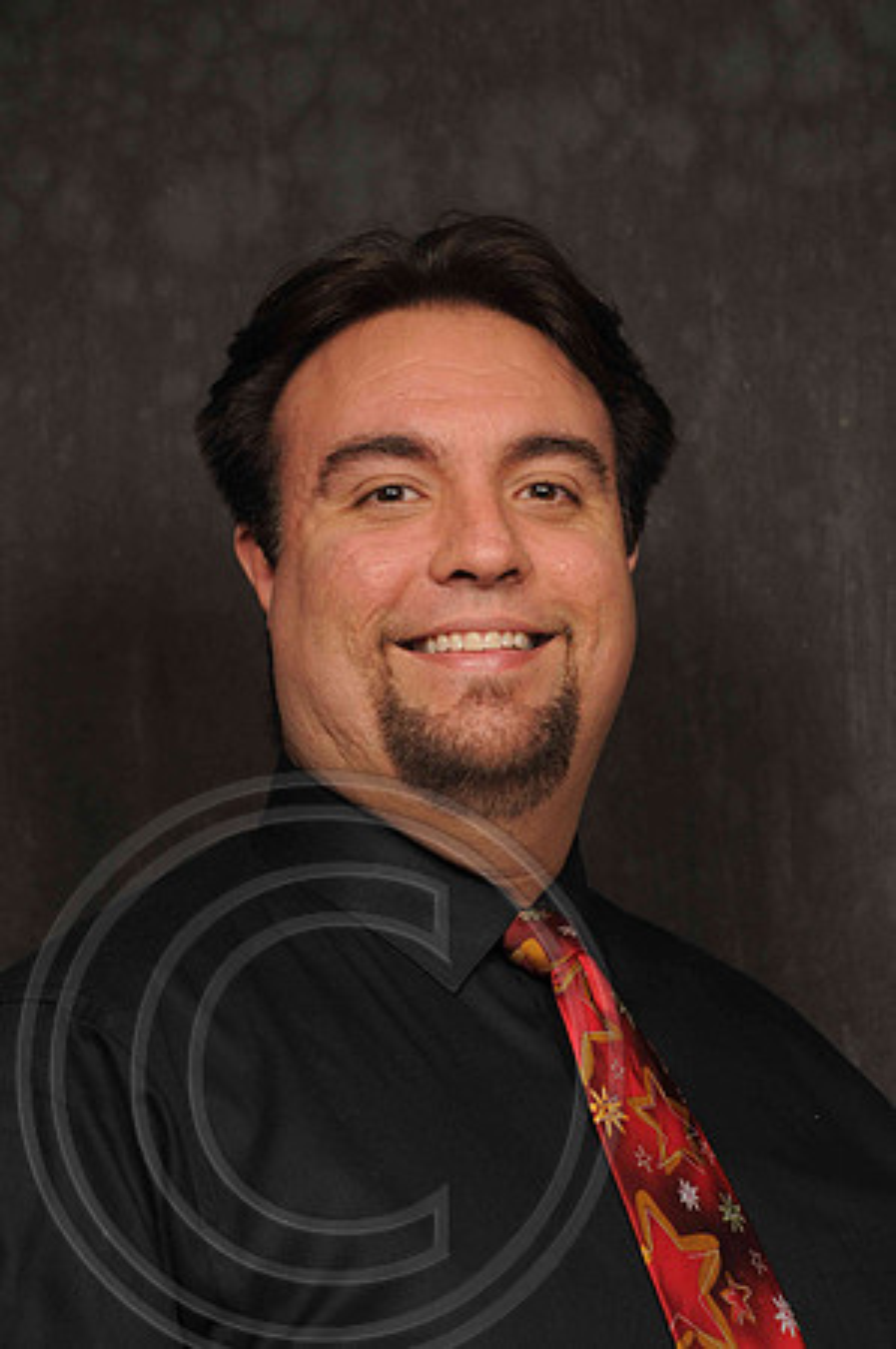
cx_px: 448
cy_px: 674
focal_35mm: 105
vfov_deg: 19.5
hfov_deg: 13.0
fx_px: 3929
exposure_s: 1/60
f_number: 6.3
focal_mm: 70
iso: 200
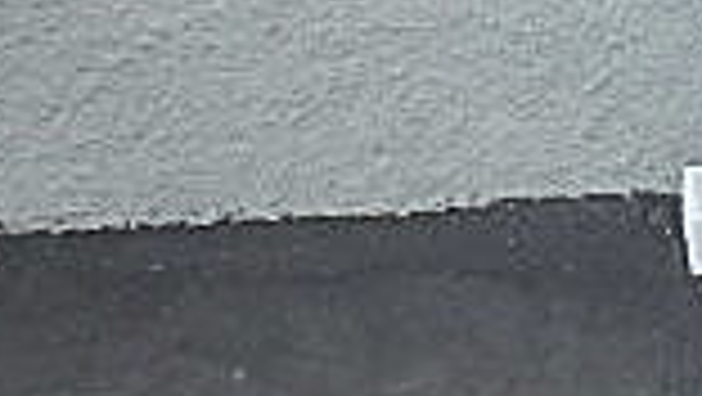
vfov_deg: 12.6
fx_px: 1751
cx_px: 1156
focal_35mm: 94
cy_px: -54
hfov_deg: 18.9
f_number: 3.5
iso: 125
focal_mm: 3.7
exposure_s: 1/100
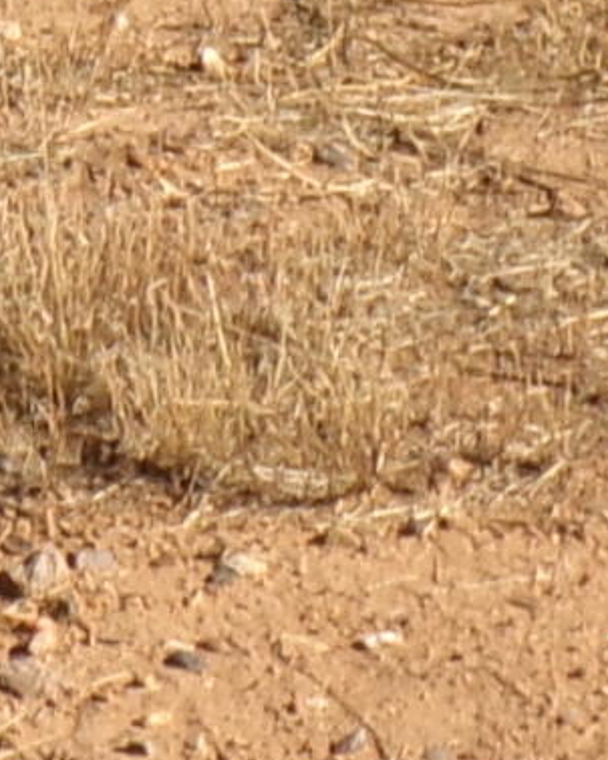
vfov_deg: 6.3
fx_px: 6461
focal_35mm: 287
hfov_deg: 5.2
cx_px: -920
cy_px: -1355
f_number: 11.85
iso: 100
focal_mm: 6.6
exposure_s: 1/90
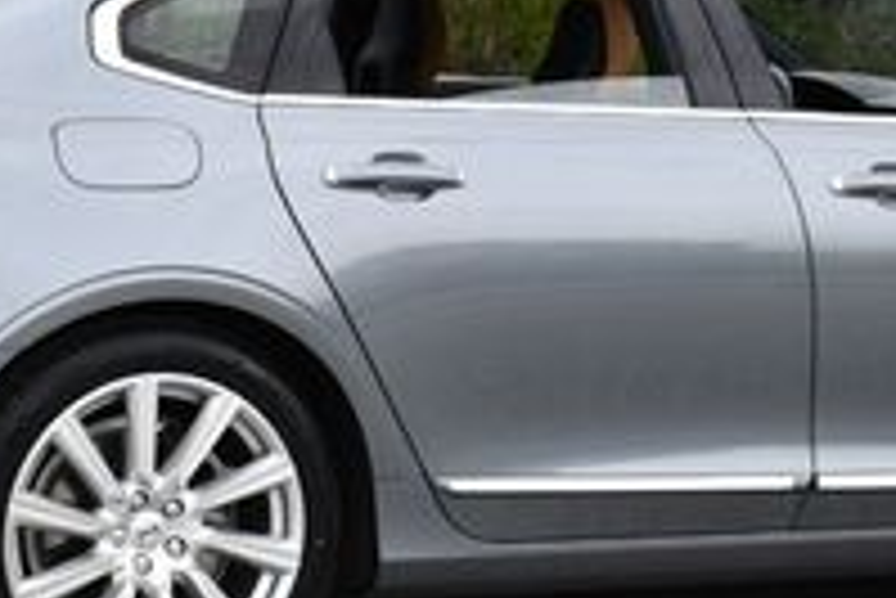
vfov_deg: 8.2
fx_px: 4159
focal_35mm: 167
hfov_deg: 12.3
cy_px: 63
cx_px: 554
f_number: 8
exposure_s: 1/250
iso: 180
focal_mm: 26
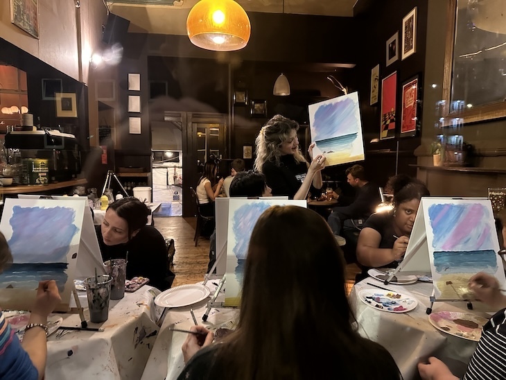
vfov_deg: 56.8
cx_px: 253
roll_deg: +0.2
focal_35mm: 24
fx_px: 351
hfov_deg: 71.6
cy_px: 190
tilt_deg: -7.3
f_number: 1.78
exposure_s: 1/25
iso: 800
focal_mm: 6.86
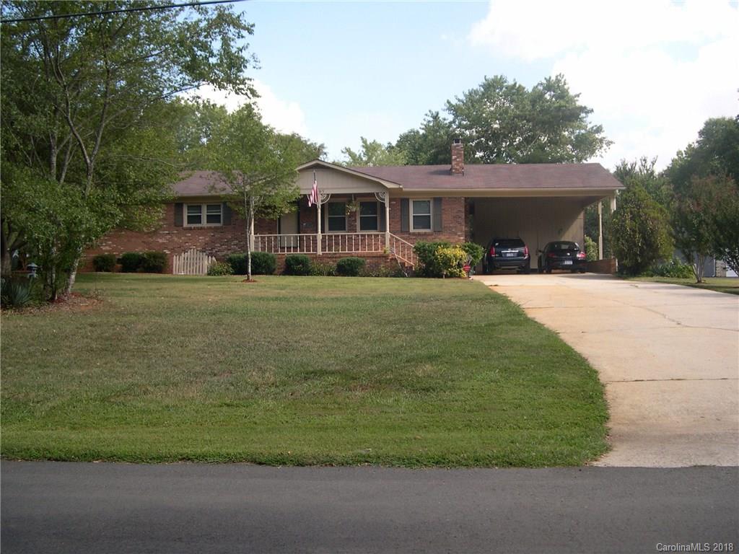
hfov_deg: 49.0
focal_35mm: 38
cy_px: 277
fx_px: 811
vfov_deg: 37.7
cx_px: 370
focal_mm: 8
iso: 100
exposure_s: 1/526
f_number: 2.8
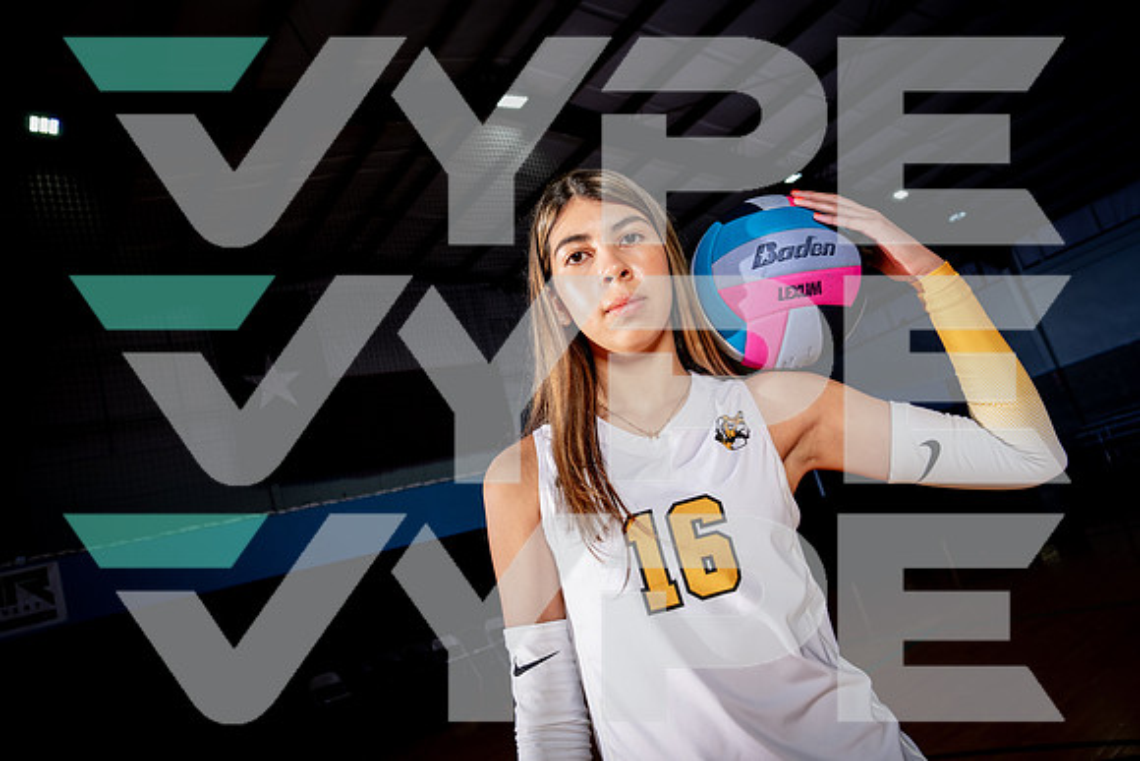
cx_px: 570
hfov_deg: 70.4
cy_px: 380
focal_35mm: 26
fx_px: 808
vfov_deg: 50.4
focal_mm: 24
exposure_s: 1/200
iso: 250
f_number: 5
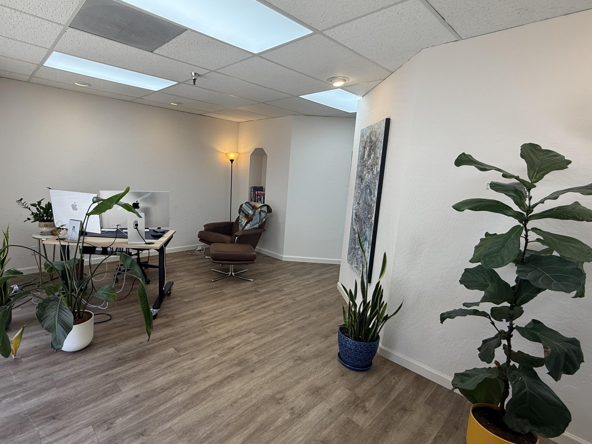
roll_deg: -2.4
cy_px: 225
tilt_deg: -7.0
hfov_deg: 87.1
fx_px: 308
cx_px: 249
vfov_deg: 71.6
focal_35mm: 18
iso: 100
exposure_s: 1/120
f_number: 2.2
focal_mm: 2.22
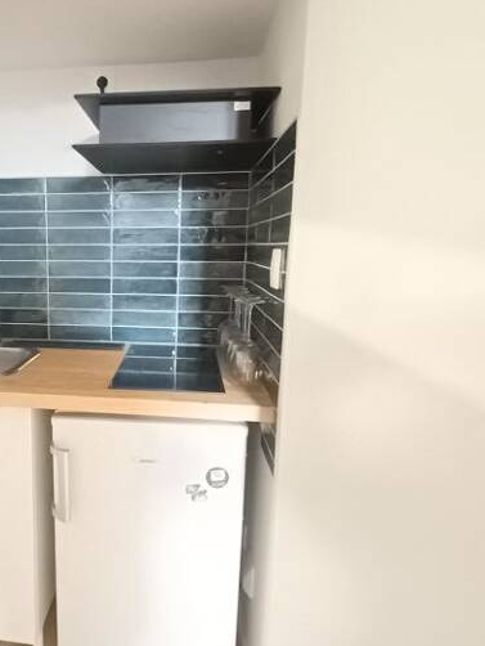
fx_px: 485
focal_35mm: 26
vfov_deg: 67.3
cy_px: 324
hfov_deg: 50.2
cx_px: 104
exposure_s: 1/8.33
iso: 5164
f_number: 2.2
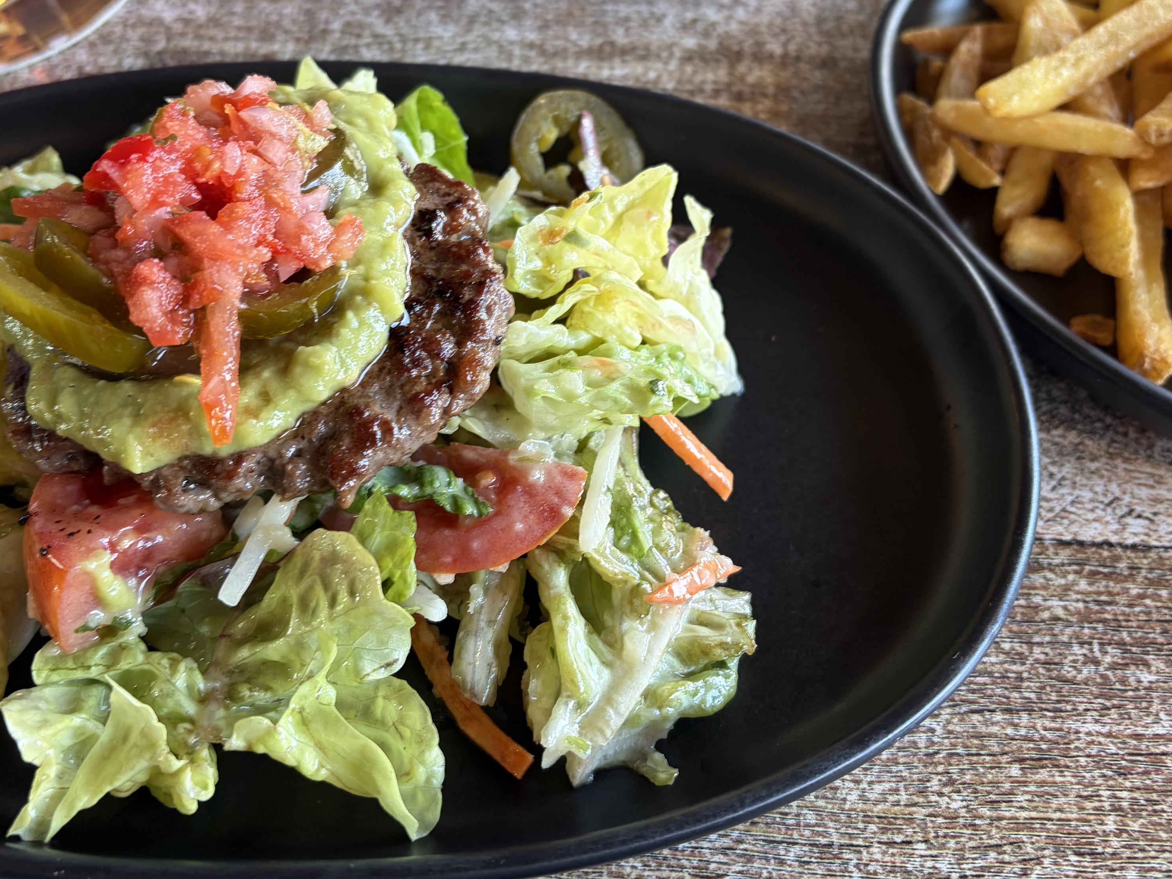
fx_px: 1219
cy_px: 331
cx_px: 585
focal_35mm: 36
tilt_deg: -48.3
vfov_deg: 39.4
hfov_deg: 51.4
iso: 80
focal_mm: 5.96
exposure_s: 1/50
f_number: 1.6
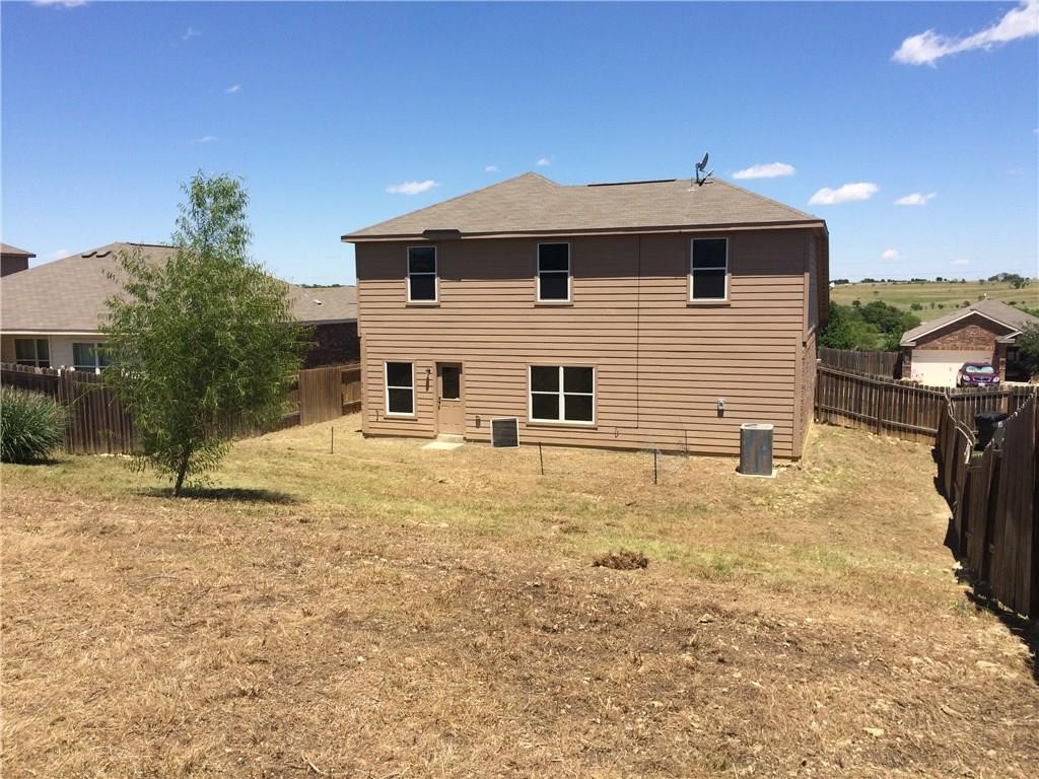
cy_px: 390
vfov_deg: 48.2
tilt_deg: -7.5
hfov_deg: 61.7
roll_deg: +0.7
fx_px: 870
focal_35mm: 29
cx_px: 520
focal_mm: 4.15
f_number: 2.2
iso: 32
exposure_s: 1/2283
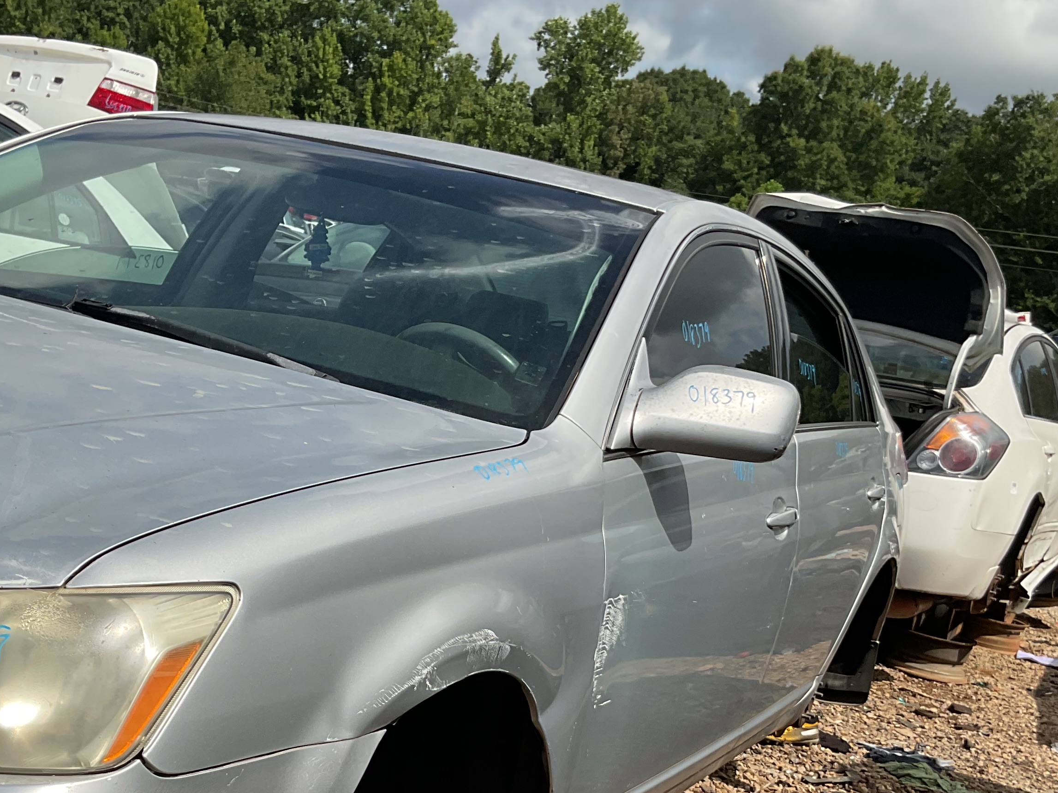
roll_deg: -3.0
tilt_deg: -11.9
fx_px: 1559
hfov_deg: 37.4
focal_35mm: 51
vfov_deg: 27.9
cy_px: 653
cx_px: 439
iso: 16
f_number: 1.8
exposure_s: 1/2538
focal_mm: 3
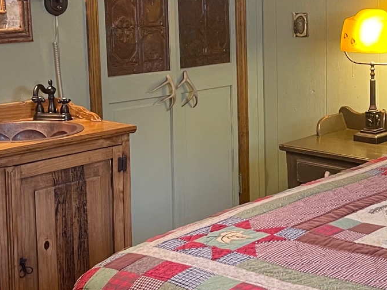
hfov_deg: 24.5
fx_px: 872
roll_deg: +0.5
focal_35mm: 78
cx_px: 329
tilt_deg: -8.6
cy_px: 96
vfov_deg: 18.8
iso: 250
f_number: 1.6
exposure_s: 1/60
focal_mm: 5.1
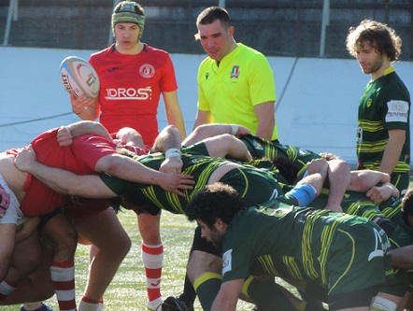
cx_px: 206
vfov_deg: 3.4
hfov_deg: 4.5
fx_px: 5198
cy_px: 156
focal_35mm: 435
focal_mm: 77.5
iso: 200
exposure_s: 1/320
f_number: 6.1
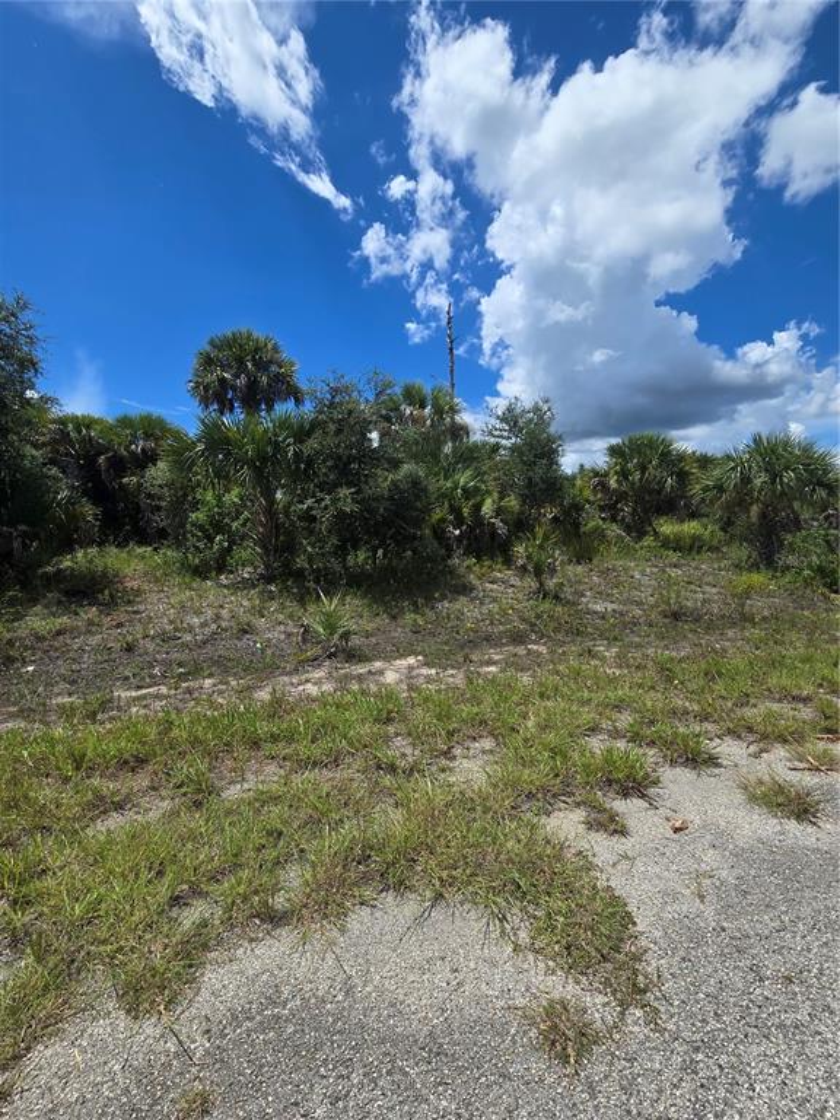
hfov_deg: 89.9
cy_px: 560
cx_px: 420
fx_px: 421
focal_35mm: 13
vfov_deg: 106.2
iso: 50
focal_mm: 2.2
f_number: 2.2
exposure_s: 1/3255
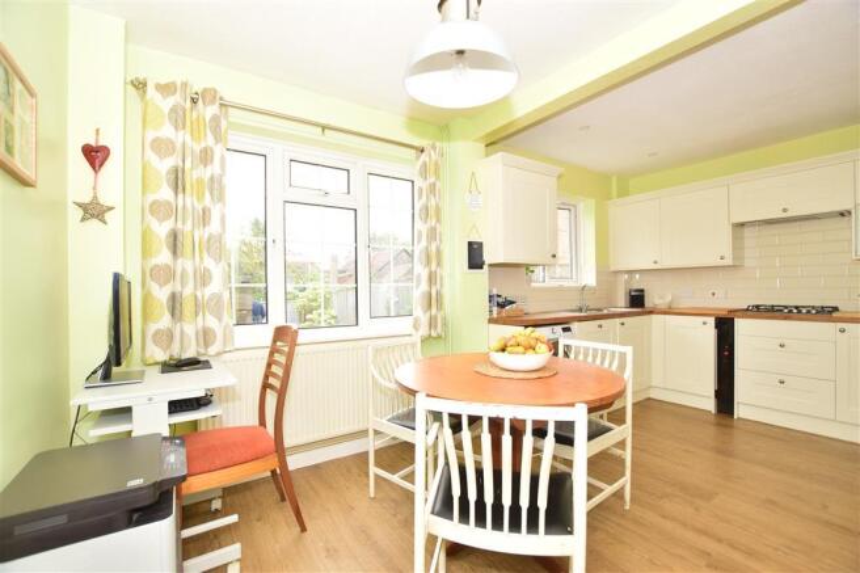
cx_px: 430
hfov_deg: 100.4
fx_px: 358
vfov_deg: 77.3
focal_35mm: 15
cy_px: 286
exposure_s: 1/60
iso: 500
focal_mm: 10
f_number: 5
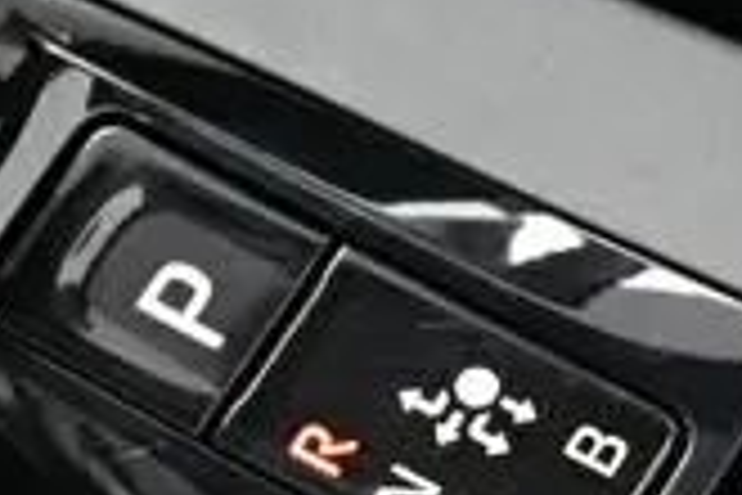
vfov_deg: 5.2
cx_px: 373
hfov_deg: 7.9
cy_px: 488
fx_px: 5400
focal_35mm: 262
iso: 5000
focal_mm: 36
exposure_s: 1/60
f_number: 5.6
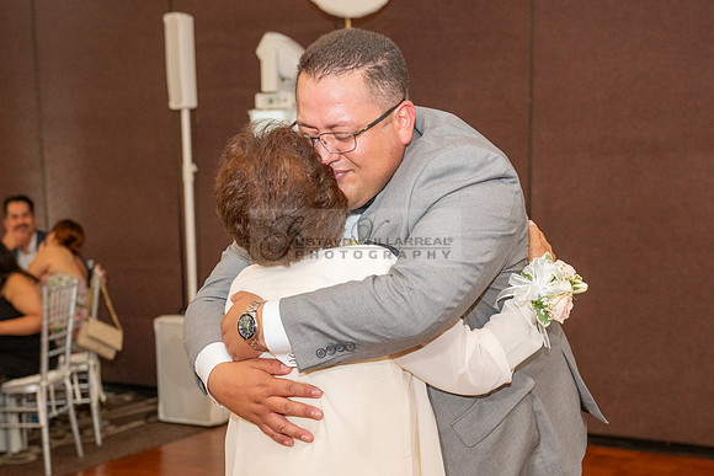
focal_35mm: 56
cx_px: 357
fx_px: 1115
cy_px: 382
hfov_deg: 35.5
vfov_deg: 23.8
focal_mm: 35
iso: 800
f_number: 3.5
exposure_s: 1/125
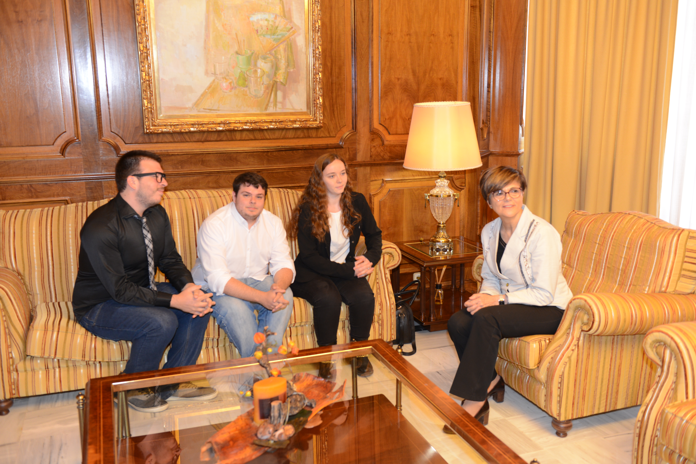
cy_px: 232
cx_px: 348
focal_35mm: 35
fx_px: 677
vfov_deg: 37.9
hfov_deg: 54.4
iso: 800
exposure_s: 1/40
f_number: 3.5
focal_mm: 35
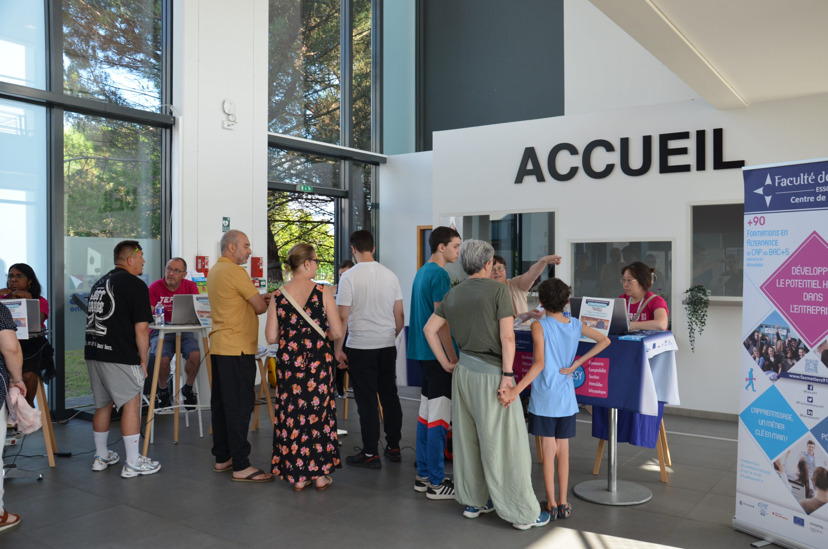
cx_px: 414
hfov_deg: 59.6
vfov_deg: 41.5
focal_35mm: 32
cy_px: 274
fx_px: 723
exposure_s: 1/125
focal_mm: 21
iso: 220
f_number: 5.6
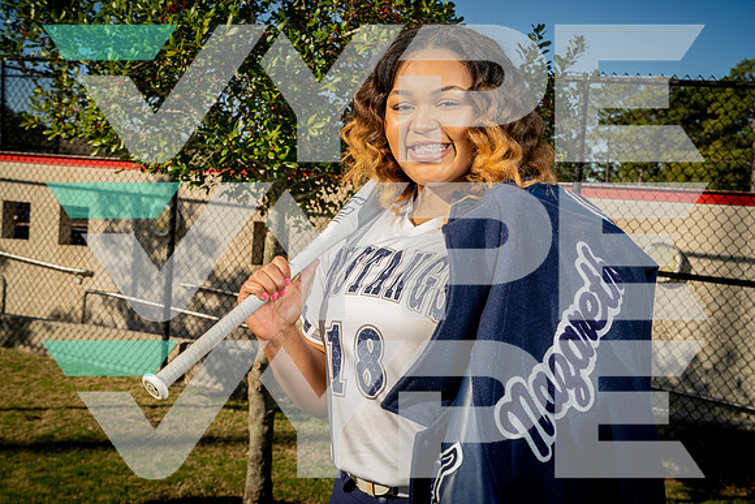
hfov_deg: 38.9
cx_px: 378
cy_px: 252
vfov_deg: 26.5
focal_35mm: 51
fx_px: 1070
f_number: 10
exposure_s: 1/250
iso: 125
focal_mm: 51
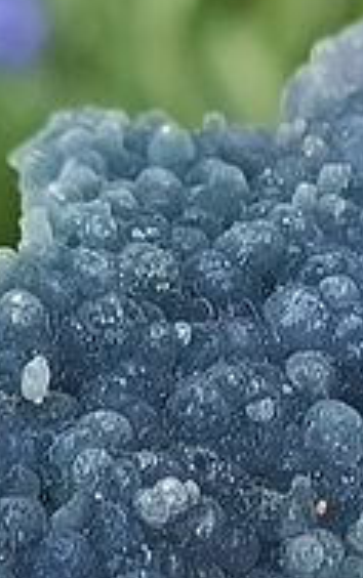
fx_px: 2840
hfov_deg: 7.3
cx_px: 252
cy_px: 381
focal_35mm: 180
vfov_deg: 11.6
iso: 151
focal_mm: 5.24
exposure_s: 1/100
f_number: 1.7
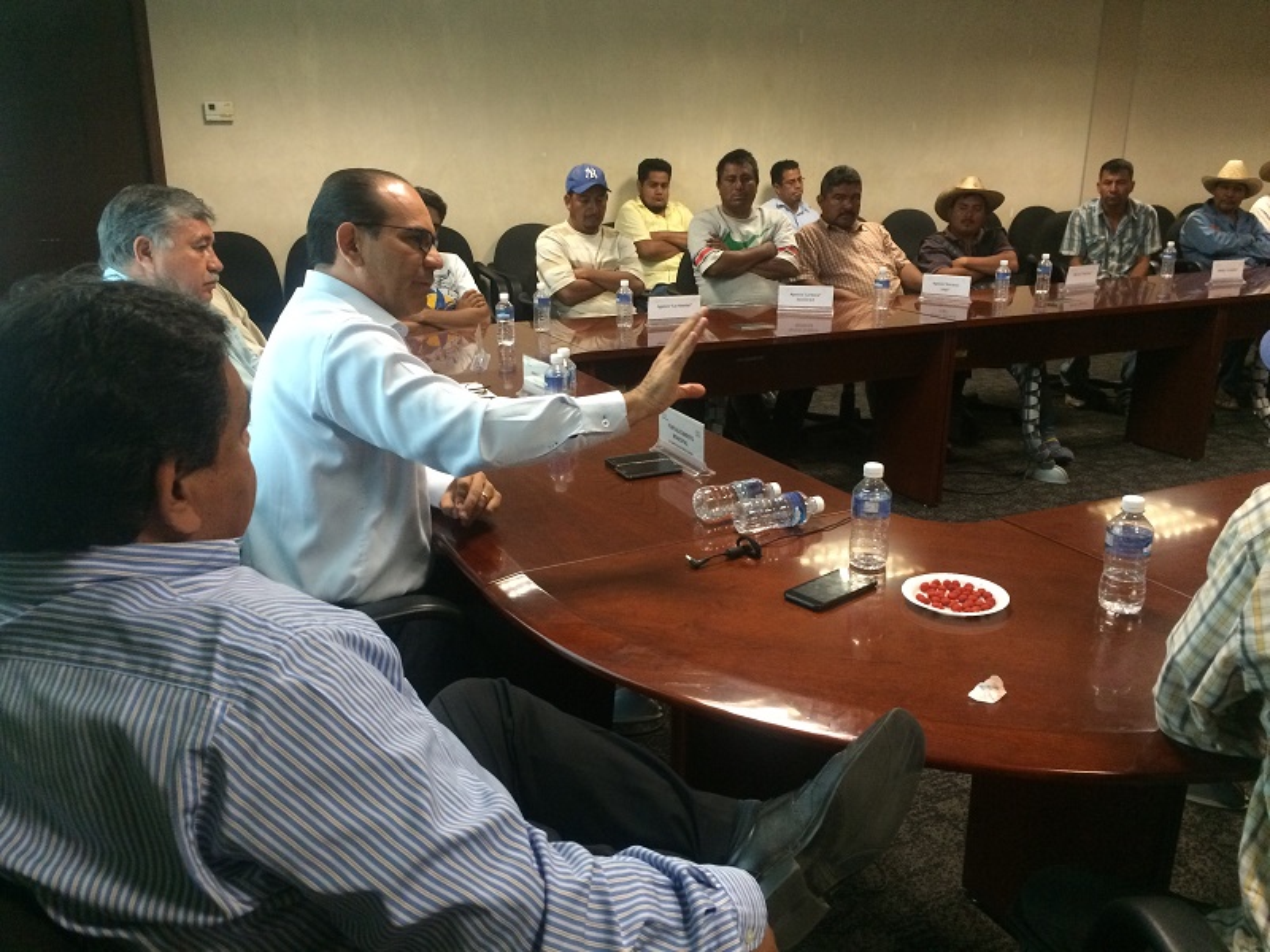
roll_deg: -0.7
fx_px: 1064
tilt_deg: -17.9
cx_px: 635
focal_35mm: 29
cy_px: 476
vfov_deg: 48.2
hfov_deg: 61.7
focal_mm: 4.15
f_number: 2.2
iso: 320
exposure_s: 1/30
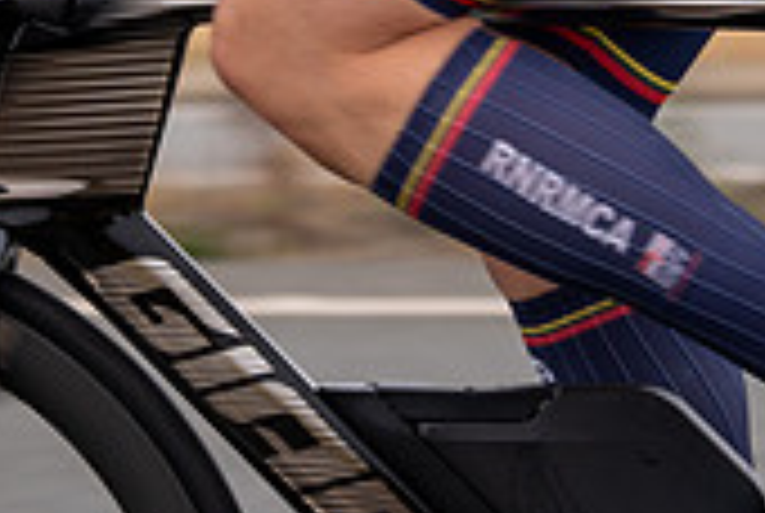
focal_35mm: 346
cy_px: -633
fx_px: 7365
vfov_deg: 3.9
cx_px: 20
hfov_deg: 5.9
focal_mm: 70
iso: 100
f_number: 4
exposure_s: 1/320
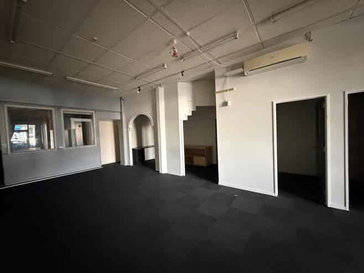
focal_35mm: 14
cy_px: 136
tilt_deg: -1.8
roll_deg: +3.6
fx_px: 147
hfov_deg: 102.1
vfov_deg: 85.6
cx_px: 182
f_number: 2.2
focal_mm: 2.22
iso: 1250
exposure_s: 1/52
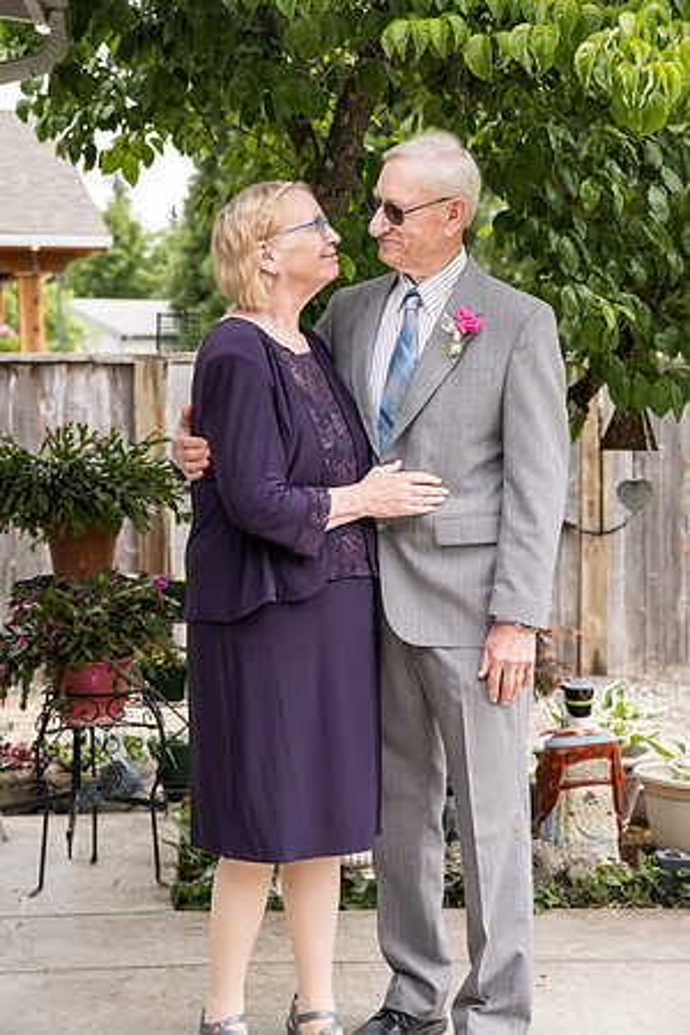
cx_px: 345
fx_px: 2012
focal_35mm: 70
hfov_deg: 19.5
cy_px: 518
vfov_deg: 28.8
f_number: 5
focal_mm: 70
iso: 400
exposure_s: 1/500
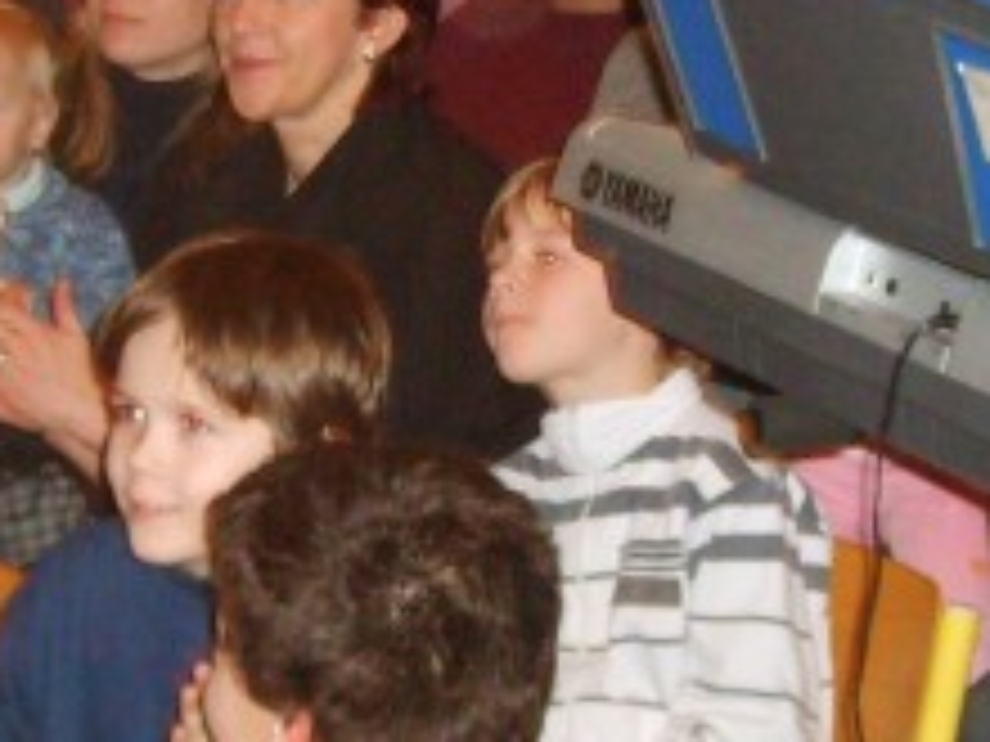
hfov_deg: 15.5
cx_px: 495
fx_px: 3632
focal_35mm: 127
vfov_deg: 11.7
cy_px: 292
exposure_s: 1/45
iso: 226
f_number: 2.8
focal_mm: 5.8
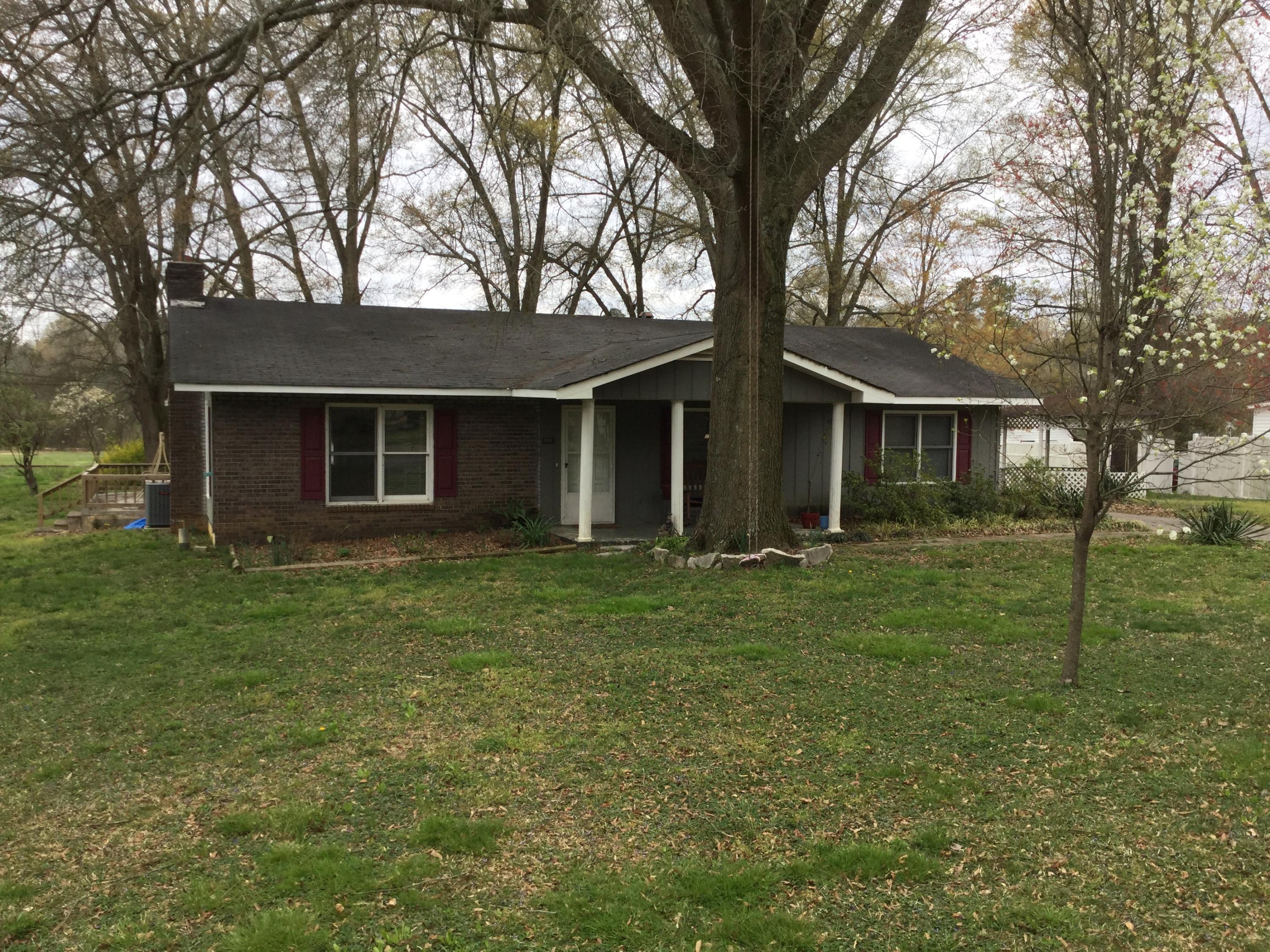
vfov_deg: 45.4
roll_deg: -1.4
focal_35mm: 31
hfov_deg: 58.4
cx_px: 635
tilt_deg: -3.6
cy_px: 476
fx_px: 1137
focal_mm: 3.3
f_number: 2.4
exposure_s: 1/386
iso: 25
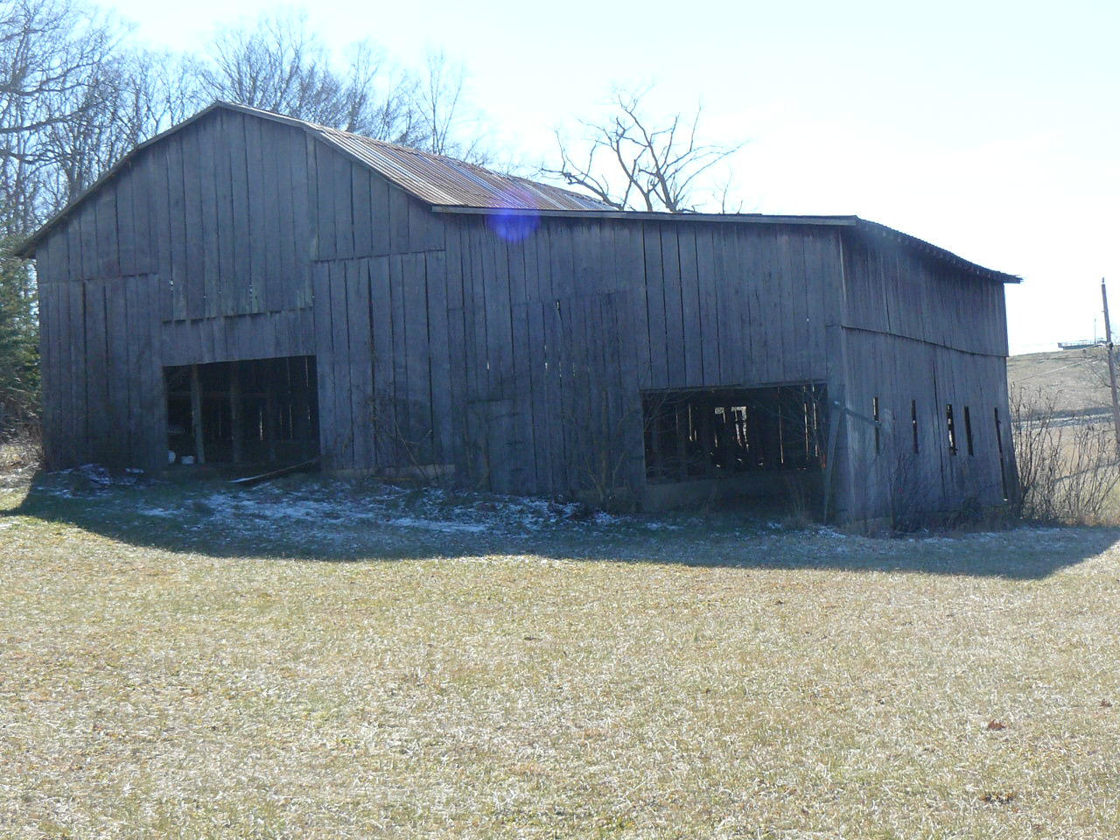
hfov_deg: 28.2
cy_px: 420
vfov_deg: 21.3
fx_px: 2232
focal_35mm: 69
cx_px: 560
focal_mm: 7.6
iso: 100
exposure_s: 1/500
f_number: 3.6
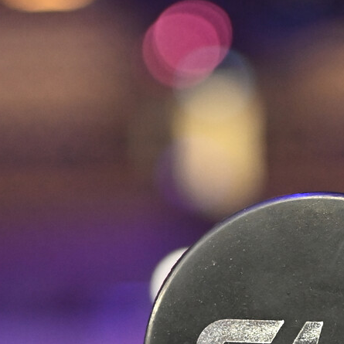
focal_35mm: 171
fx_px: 1923
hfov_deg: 10.2
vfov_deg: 10.1
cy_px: 350
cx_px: 224
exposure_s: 1/320
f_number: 3.5
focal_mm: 56
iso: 6400
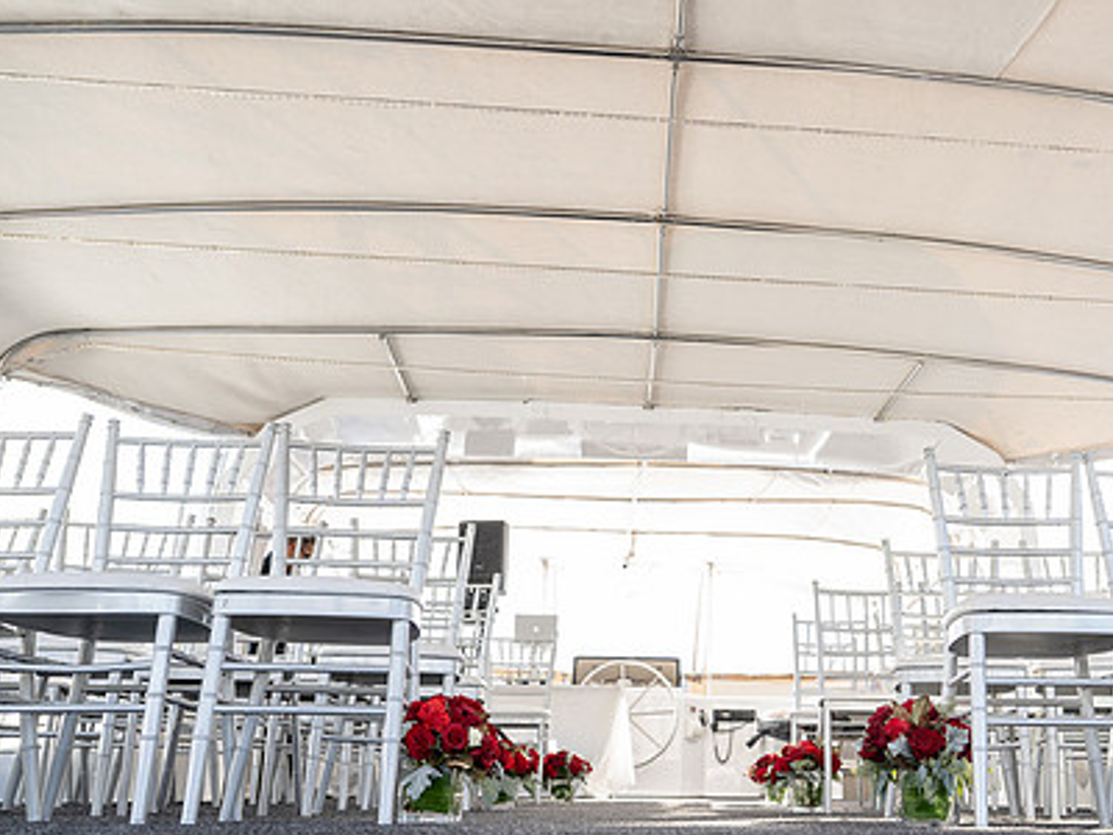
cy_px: 447
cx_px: 748
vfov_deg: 41.8
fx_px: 1093
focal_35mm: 34
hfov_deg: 52.8
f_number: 3.5
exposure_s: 1/100
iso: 80
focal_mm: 24
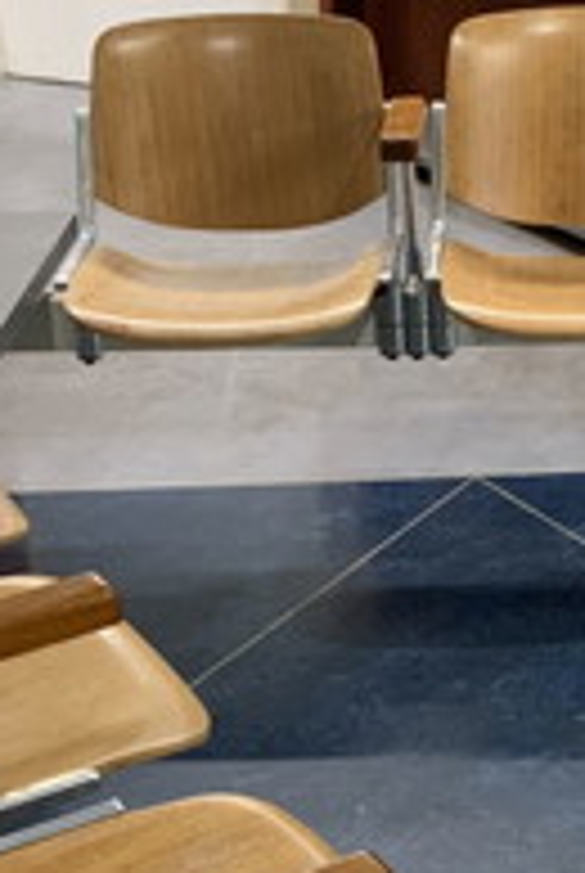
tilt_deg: -26.6
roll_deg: +0.5
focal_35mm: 95
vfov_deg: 21.2
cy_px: 673
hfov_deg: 14.3
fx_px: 2307
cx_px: 562
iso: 250
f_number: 1.8
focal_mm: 4.25
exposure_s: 1/50
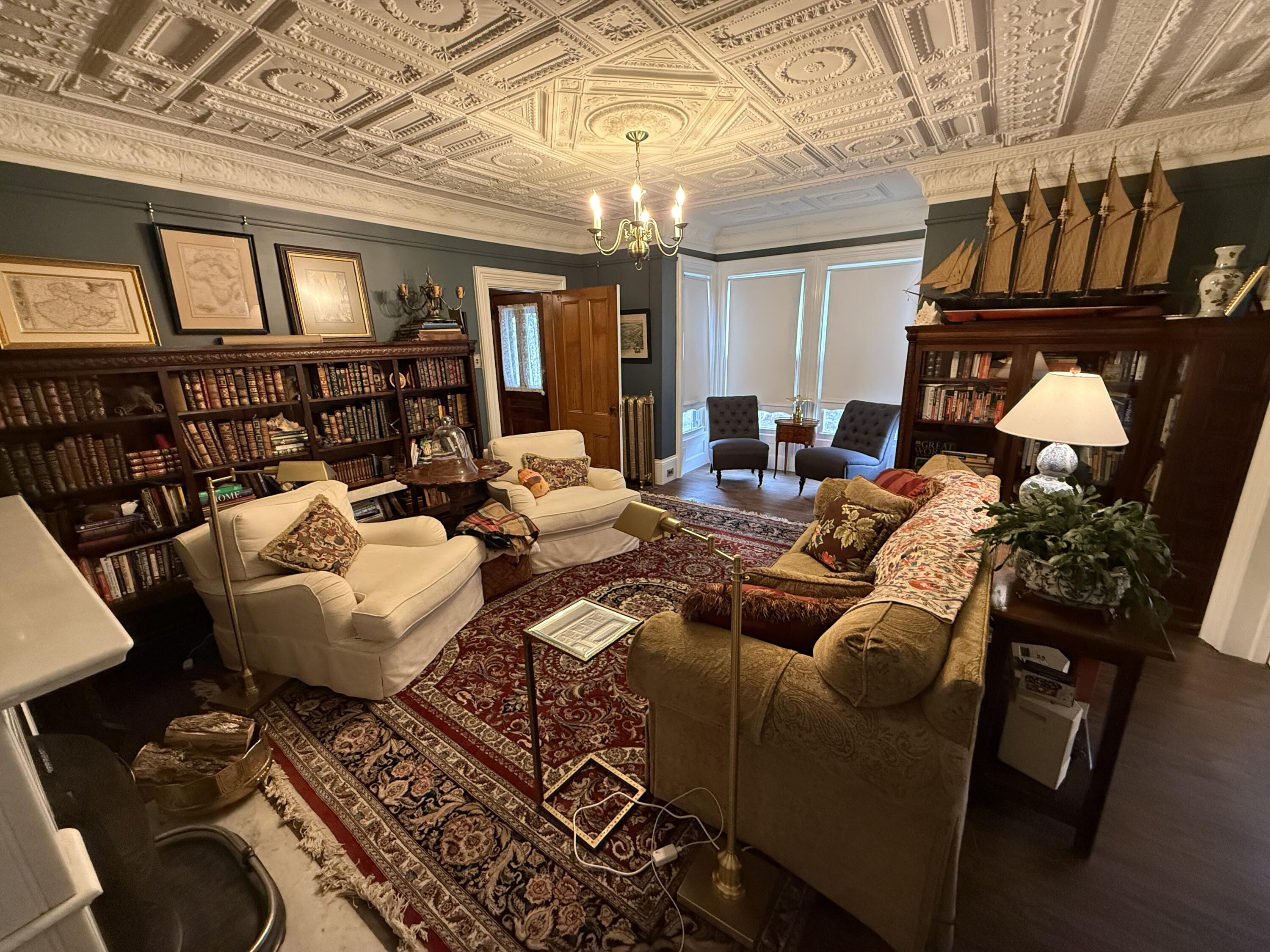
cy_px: 476
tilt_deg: -14.2
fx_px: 514
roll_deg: +1.6
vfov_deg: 85.7
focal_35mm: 14
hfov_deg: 102.1
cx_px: 635
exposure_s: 1/60
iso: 640
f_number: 2.2
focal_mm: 2.22
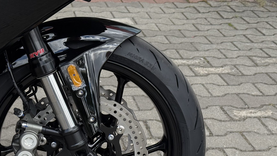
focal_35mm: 77
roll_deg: -3.6
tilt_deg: -24.5
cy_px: 118
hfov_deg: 27.4
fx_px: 566
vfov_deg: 15.6
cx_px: 95
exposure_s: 1/1678
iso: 100
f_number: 1.78
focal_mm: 6.76
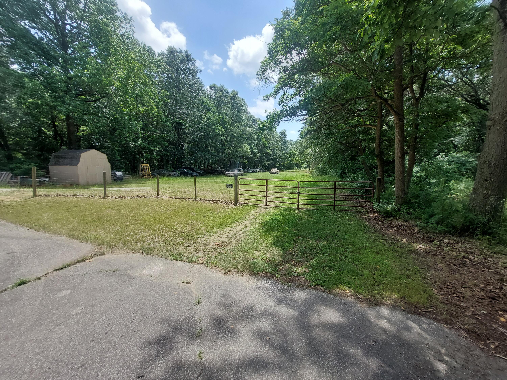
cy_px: 190
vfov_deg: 89.9
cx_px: 254
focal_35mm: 13
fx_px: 190
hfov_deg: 106.2
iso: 50
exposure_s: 1/565
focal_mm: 1.74
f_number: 2.2
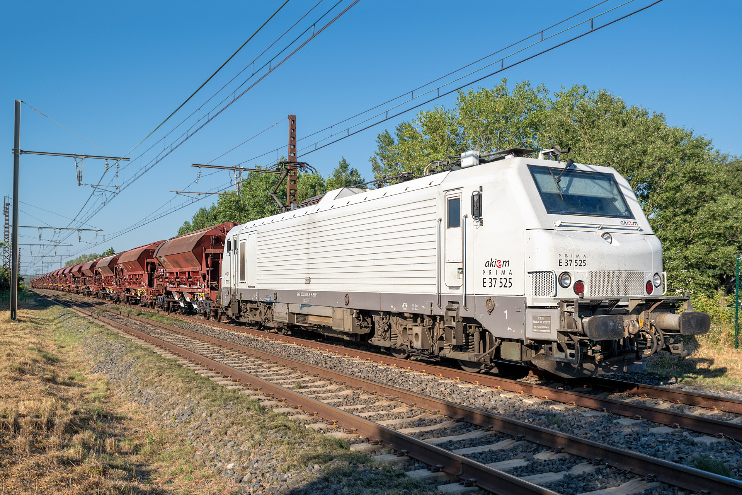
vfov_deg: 42.3
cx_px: 371
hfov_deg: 60.3
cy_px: 248
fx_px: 639
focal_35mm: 31
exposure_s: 1/1250
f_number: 5
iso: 200
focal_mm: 31
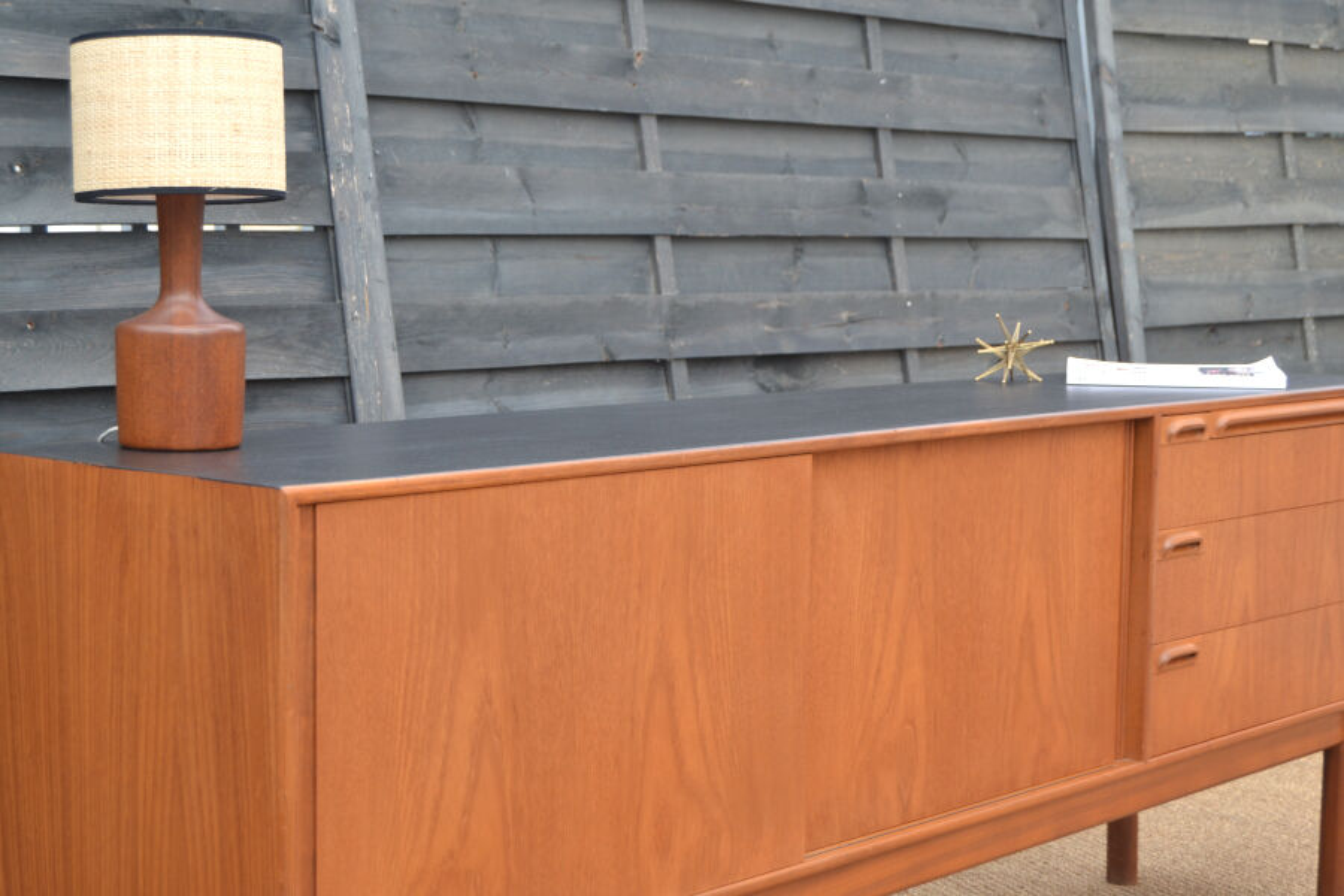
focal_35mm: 68
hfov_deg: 29.9
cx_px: 672
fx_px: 2520
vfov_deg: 20.2
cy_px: 448
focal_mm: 45
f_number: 5.6
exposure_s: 1/125
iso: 250
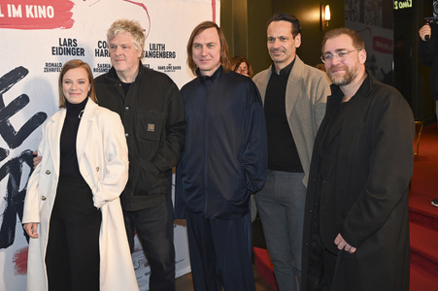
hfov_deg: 61.1
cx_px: 219
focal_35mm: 30
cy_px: 146
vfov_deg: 42.9
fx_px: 371
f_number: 2.8
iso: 1000
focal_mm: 30.5
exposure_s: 1/200
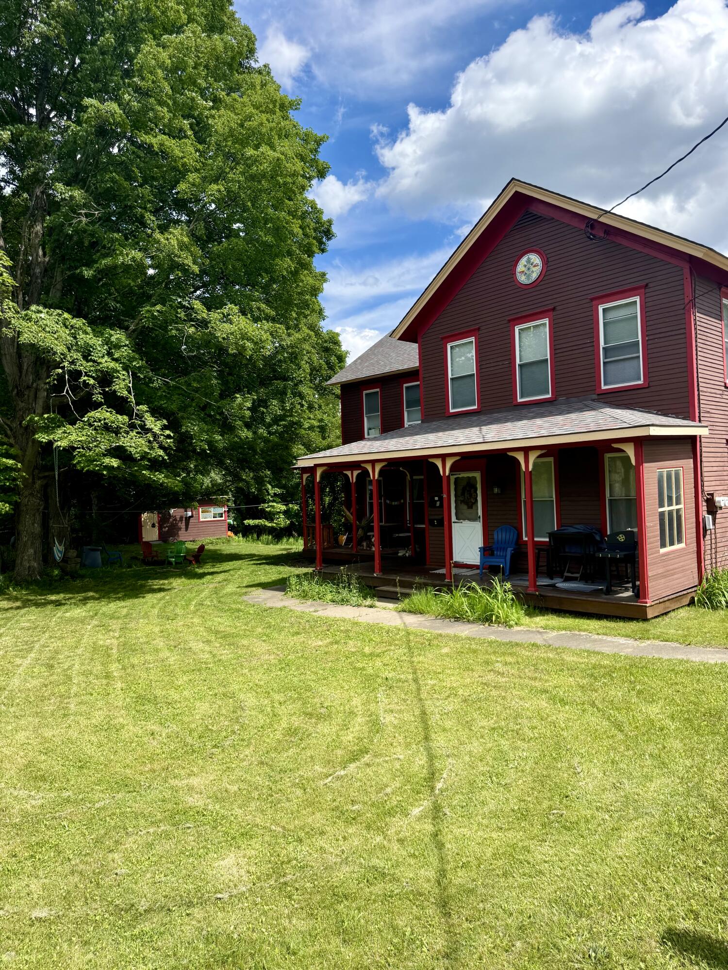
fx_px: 673
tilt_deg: +0.4
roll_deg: +1.8
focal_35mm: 24
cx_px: 364
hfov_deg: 56.8
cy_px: 485
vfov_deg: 71.6
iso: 100
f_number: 1.78
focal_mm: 6.76
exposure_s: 1/3584
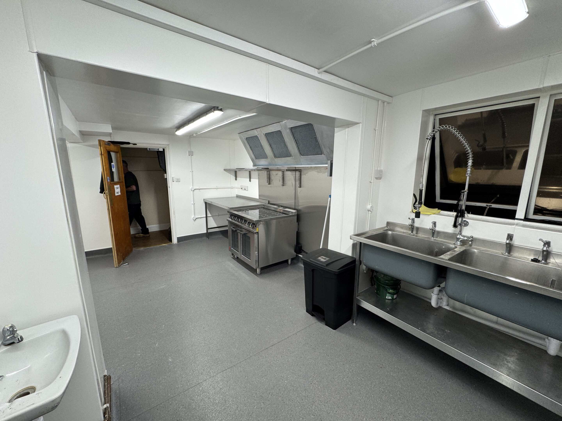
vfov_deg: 85.7
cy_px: 210
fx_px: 227
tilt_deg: -10.3
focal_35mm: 14
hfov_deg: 102.1
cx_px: 281
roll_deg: -1.3
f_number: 2.2
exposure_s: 1/100
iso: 100
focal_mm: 2.22
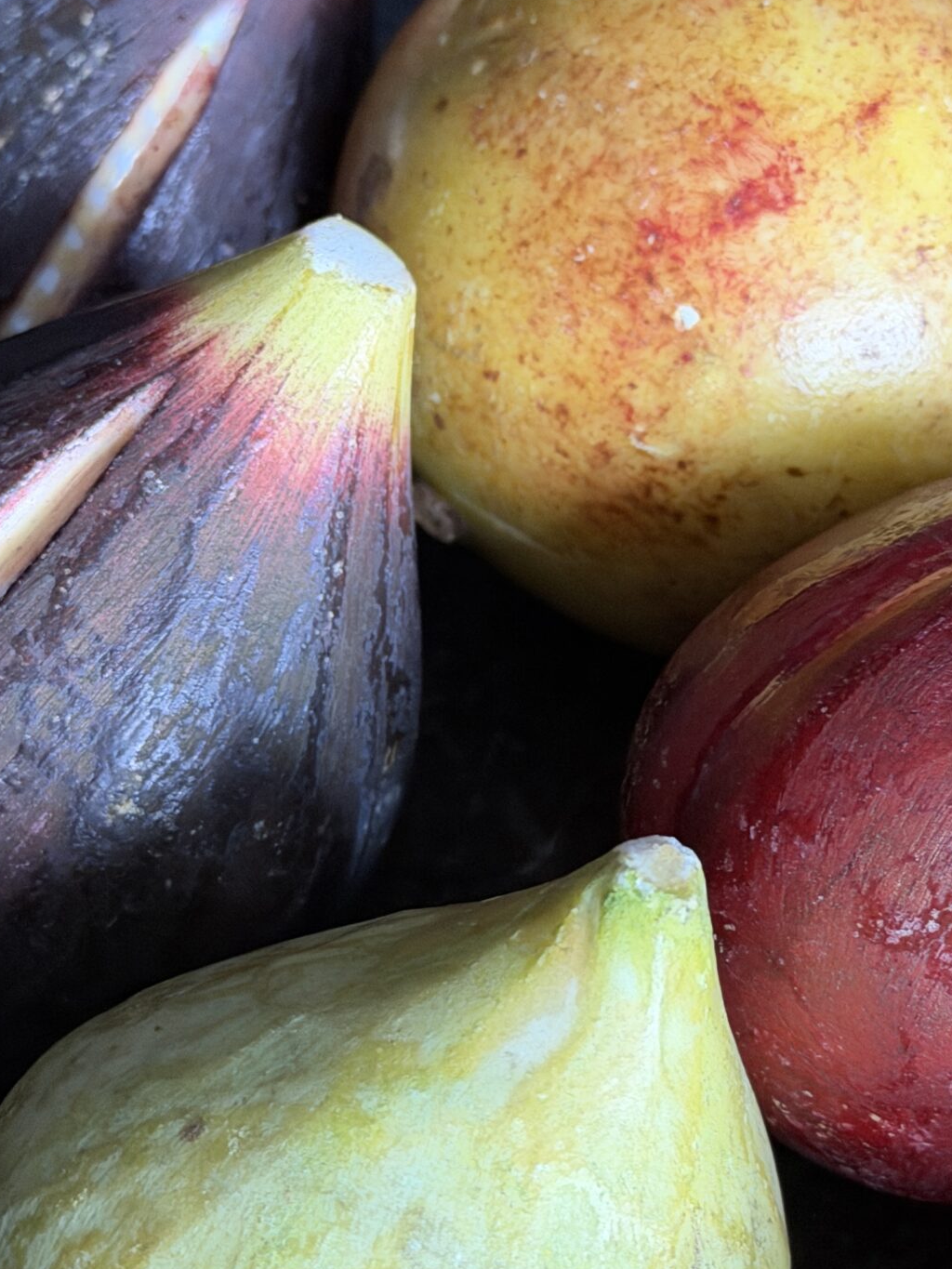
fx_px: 3300
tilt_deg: -47.5
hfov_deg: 16.4
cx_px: 496
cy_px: 626
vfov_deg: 21.8
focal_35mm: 90
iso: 320
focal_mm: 6.76
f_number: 1.78
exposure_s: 1/33
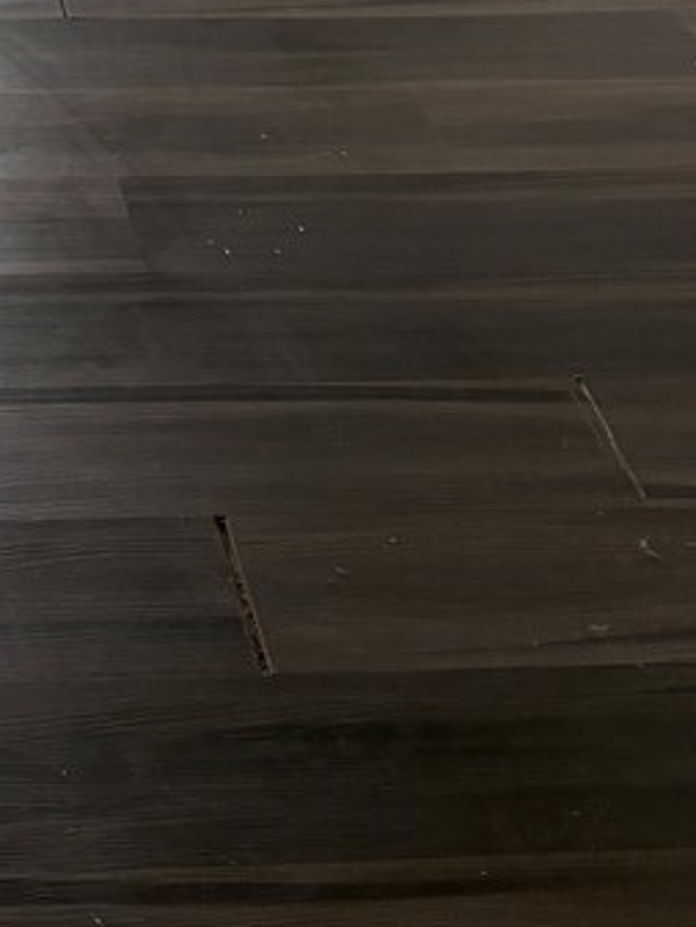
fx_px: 2117
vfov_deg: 20.9
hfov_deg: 17.5
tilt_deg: -14.9
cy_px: -476
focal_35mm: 79
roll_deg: +0.7
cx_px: -201
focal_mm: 5.96
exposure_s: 1/77
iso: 125
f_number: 1.6
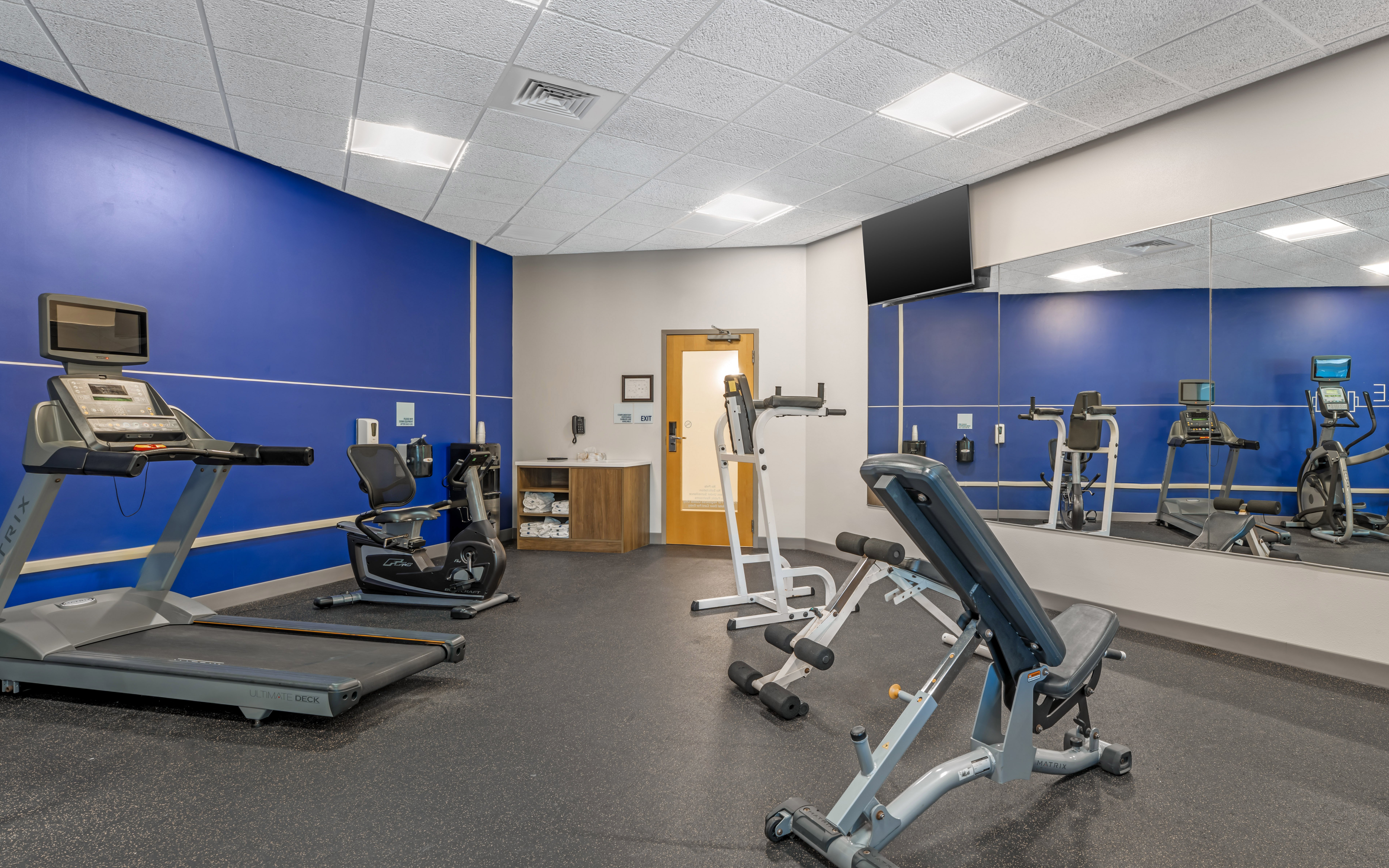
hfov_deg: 85.7
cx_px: 836
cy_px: 429
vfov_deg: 61.2
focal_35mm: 19
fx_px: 734
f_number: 8
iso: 80
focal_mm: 15.3
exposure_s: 5
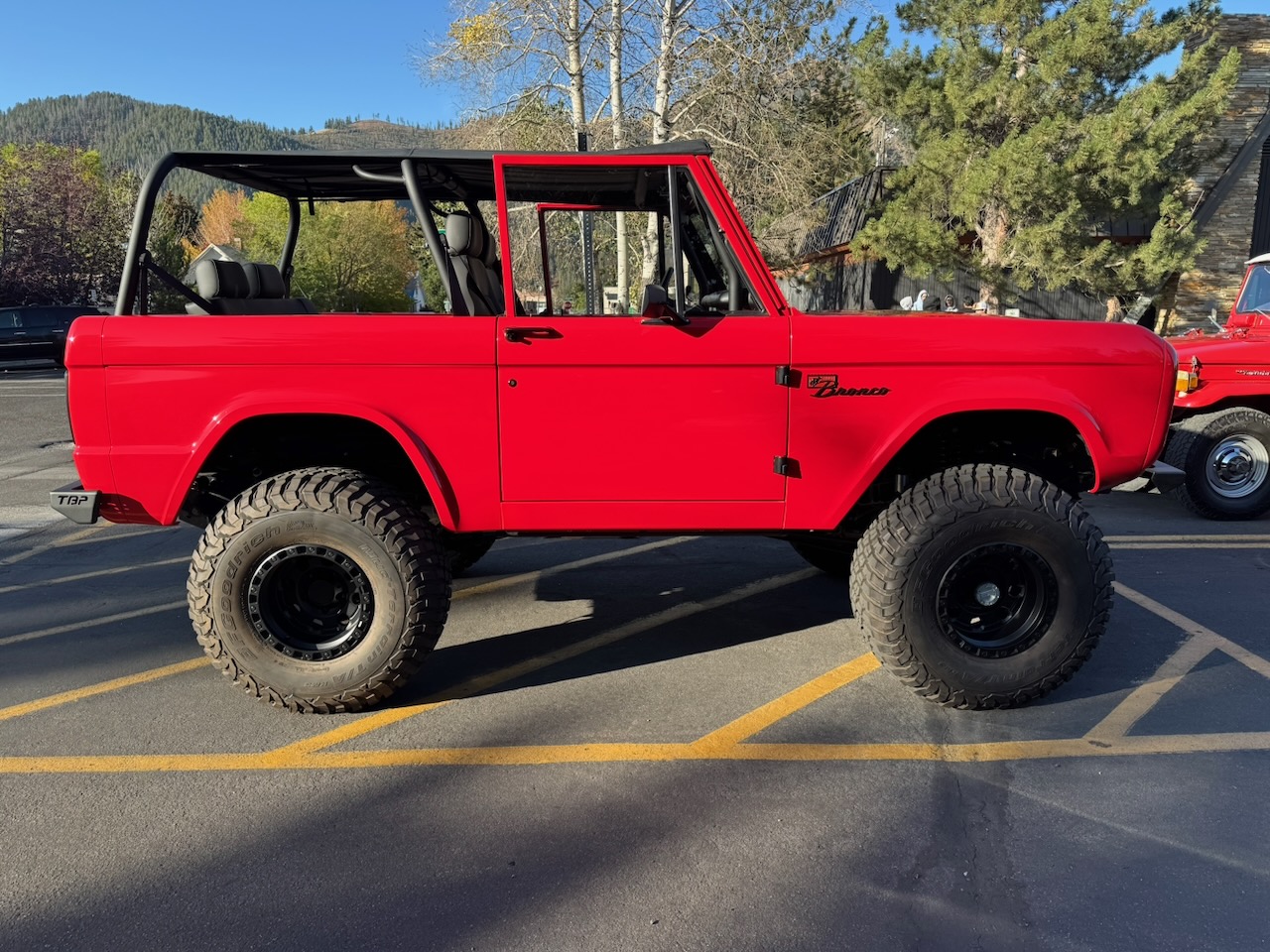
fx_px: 881
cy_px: 476
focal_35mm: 24
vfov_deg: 56.8
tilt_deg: -8.1
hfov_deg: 71.6
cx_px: 635
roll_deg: +2.2
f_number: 1.78
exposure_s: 1/966
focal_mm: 6.76
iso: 80
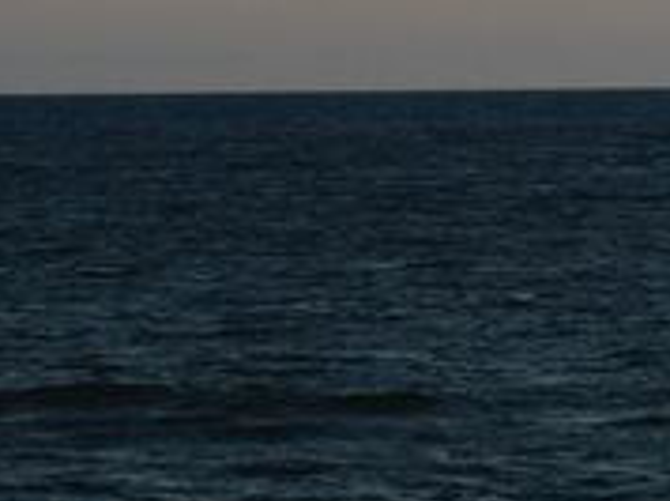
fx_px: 4233
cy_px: 136
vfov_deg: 6.8
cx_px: 265
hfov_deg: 9.0
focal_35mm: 219
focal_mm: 52.7
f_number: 5
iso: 1000
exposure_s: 1/320
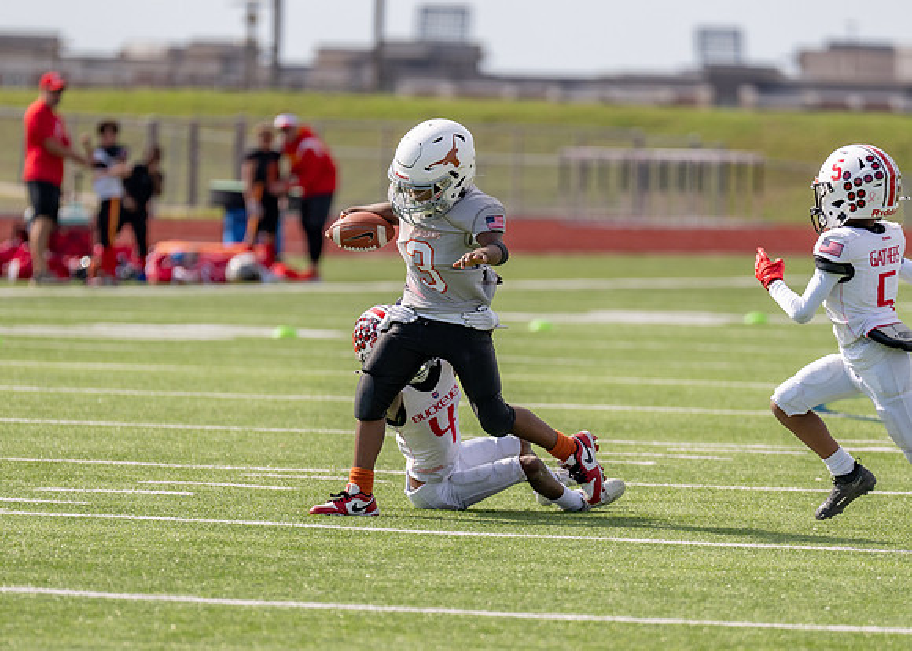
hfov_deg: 5.6
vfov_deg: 4.0
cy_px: 398
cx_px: 495
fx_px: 9256
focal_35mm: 357
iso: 160
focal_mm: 200
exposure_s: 1/3200
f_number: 2.8
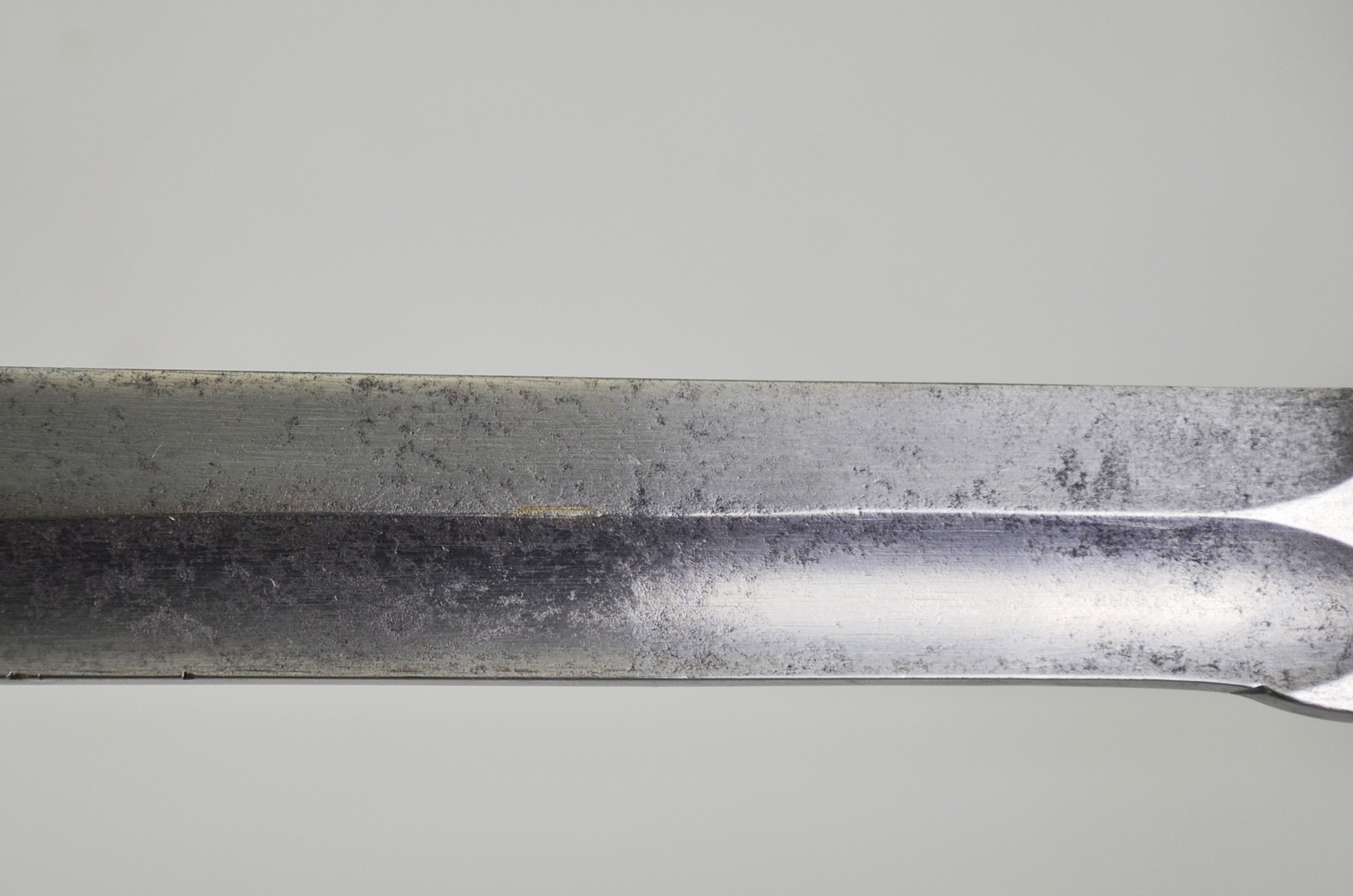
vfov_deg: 4.7
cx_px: 513
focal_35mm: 294
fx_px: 11015
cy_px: 537
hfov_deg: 7.0
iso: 250
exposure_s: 1/500
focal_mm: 135
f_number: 5.6
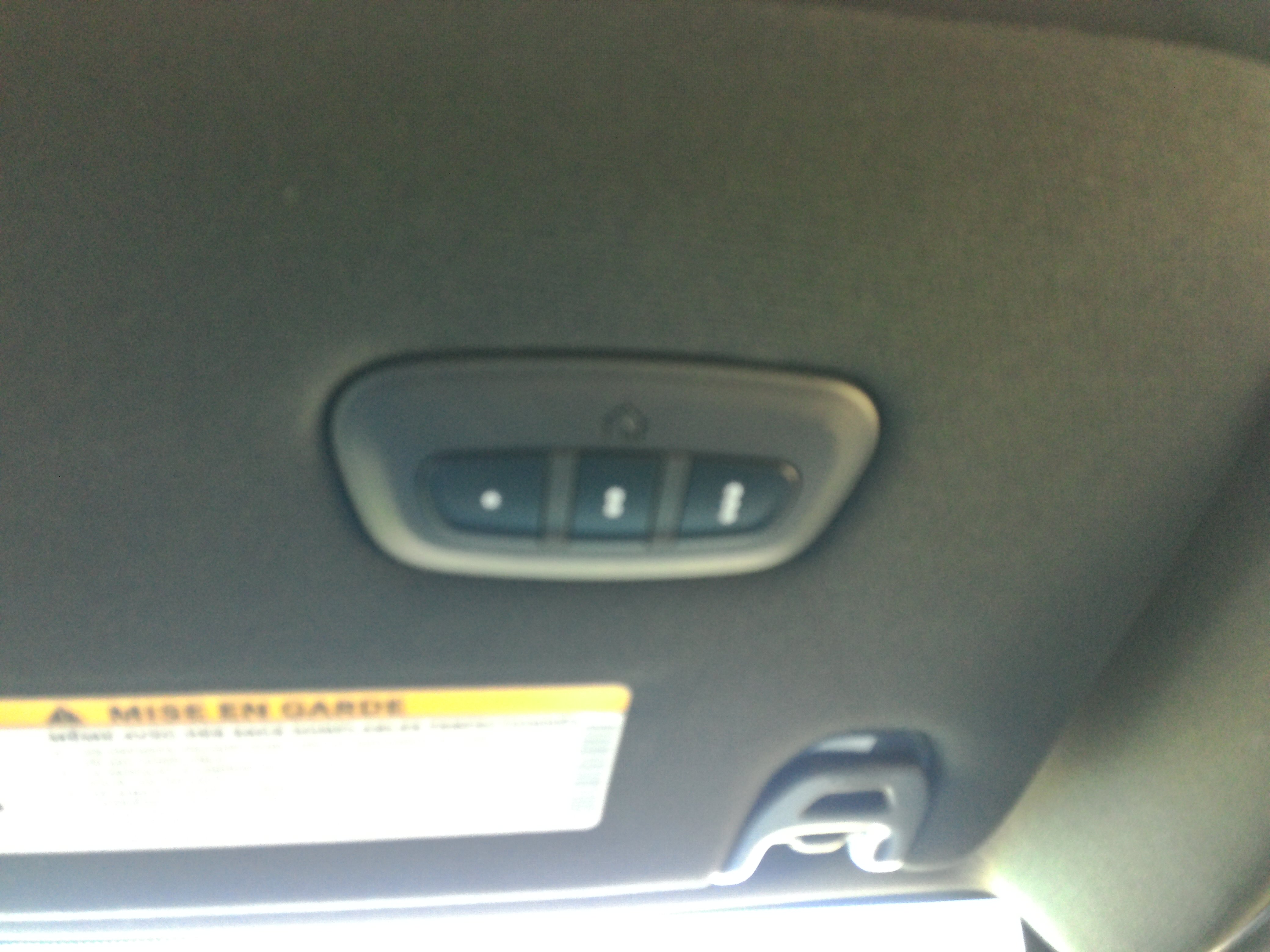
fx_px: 954
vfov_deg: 53.1
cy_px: 476
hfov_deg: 67.3
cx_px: 635
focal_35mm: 26
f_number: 2
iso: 600
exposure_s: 1/24
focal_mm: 3
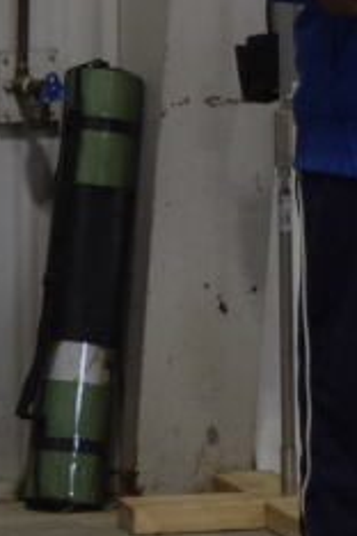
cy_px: 89
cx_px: -110
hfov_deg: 4.7
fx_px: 4343
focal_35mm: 292
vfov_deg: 7.0
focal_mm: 38
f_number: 4.8
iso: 800
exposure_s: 1/100
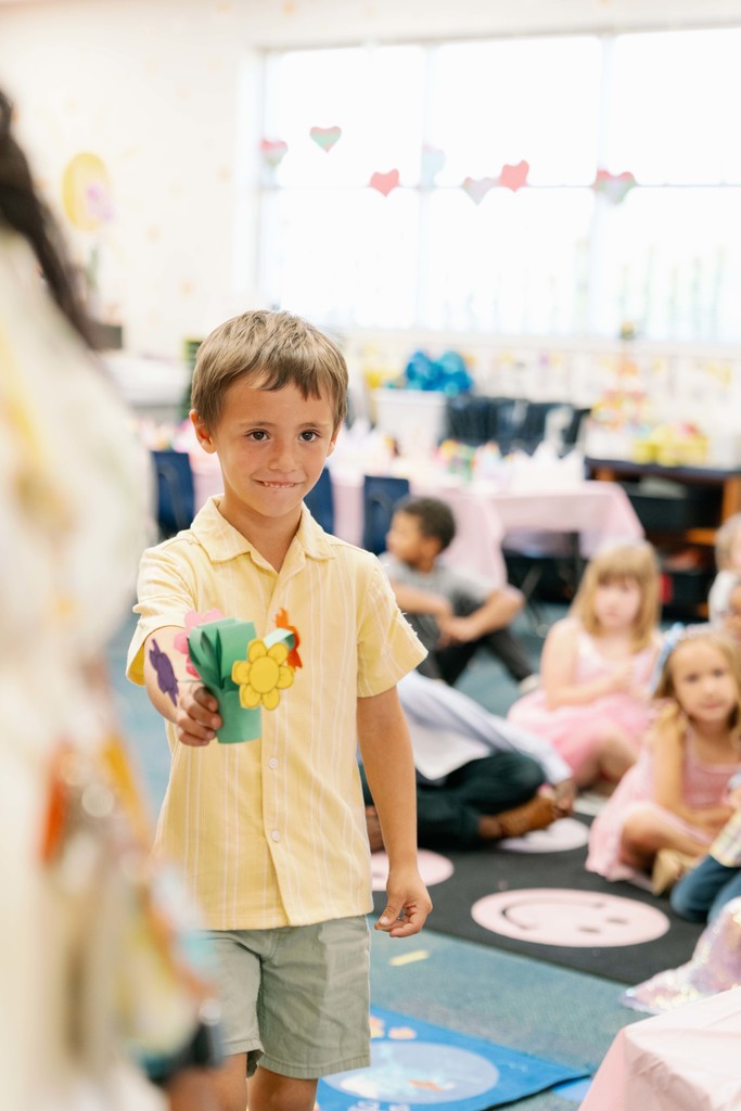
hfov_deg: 19.5
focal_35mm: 70
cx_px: 370
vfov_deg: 28.8
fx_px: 2160
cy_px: 556
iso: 1600
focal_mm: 70
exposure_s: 1/160
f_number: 3.5
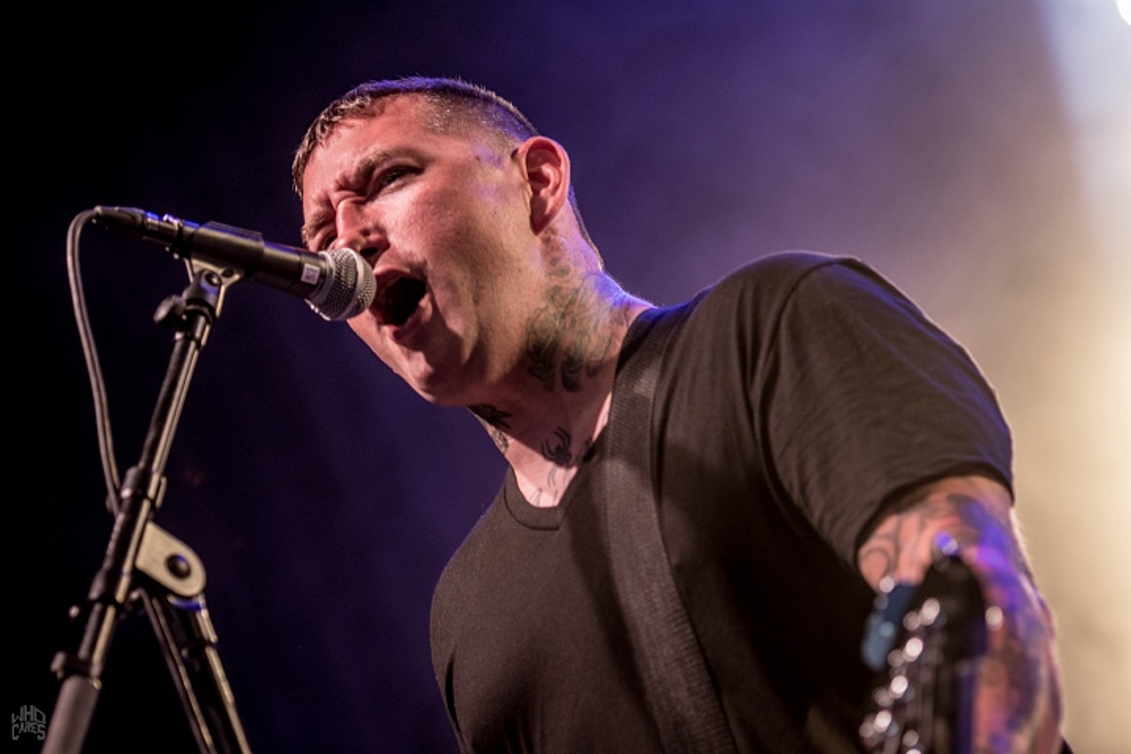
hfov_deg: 13.7
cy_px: 377
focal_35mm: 150
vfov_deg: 9.1
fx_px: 4712
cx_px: 566
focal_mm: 100
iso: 640
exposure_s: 1/100
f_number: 2.8
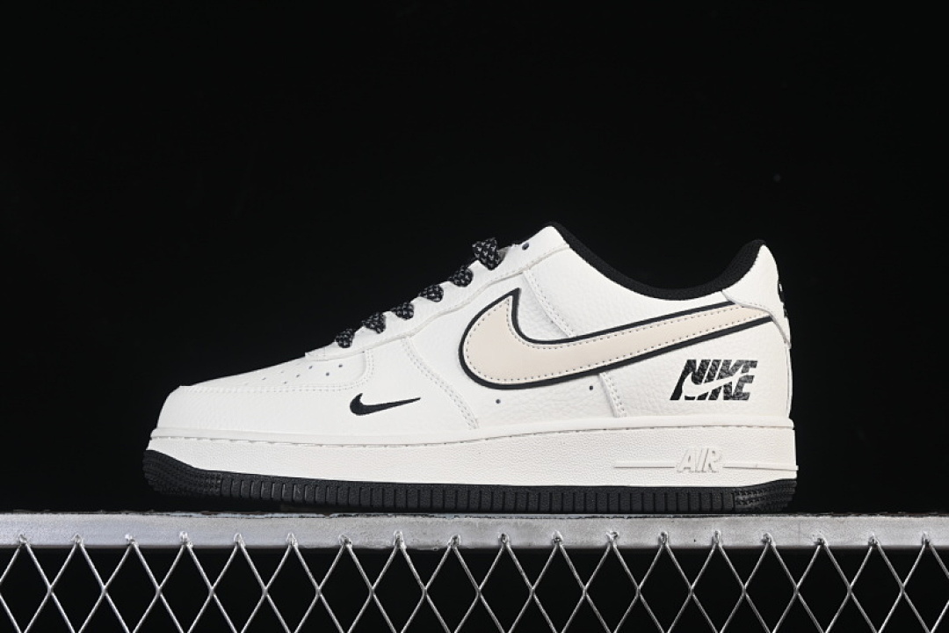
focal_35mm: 75
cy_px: 316
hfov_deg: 27.0
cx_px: 474
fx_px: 1977
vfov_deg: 18.2
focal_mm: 50
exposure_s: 1/80
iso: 160
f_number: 8
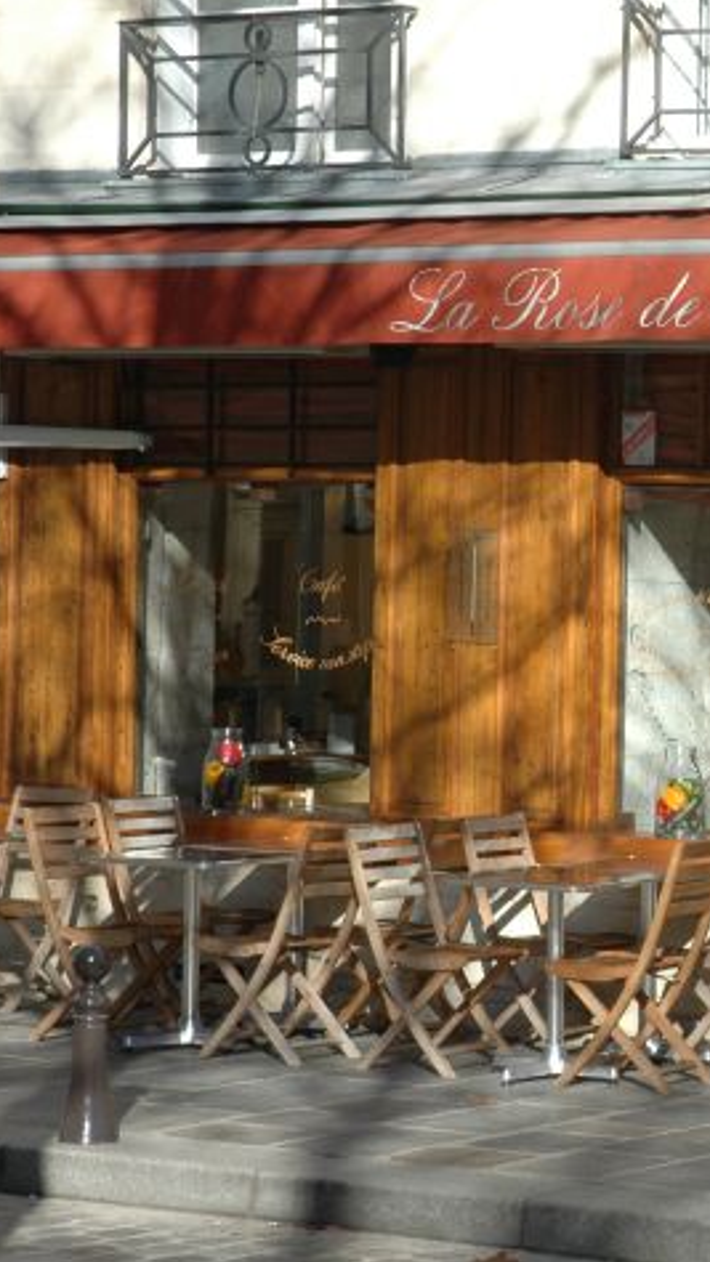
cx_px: 860
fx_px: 4152
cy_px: 627
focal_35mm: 124
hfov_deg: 9.6
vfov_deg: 17.3
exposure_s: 1/125
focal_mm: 52
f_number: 9
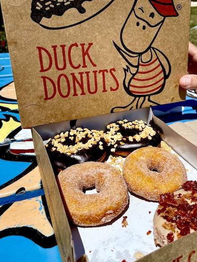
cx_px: 127
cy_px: 100
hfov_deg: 40.4
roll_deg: +1.8
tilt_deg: -21.3
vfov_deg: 52.1
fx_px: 265
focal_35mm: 35
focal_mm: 5.1
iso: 32
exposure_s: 1/6250
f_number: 1.6
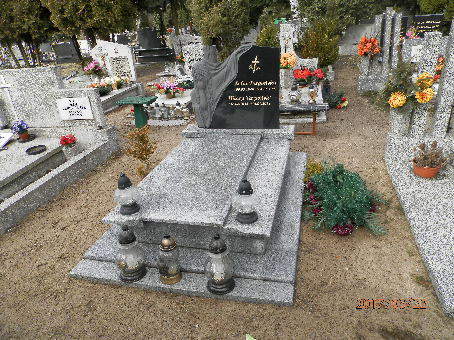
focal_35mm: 25
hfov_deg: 69.4
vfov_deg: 54.9
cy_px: 170
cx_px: 227
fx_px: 328
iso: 80
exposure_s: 1/320
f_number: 3.1
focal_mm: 4.5
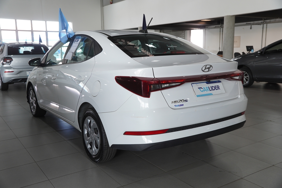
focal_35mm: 34
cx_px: 141
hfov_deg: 55.1
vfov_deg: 38.4
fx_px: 270
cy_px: 94
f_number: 3.5
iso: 200
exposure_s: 1/60
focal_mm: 23
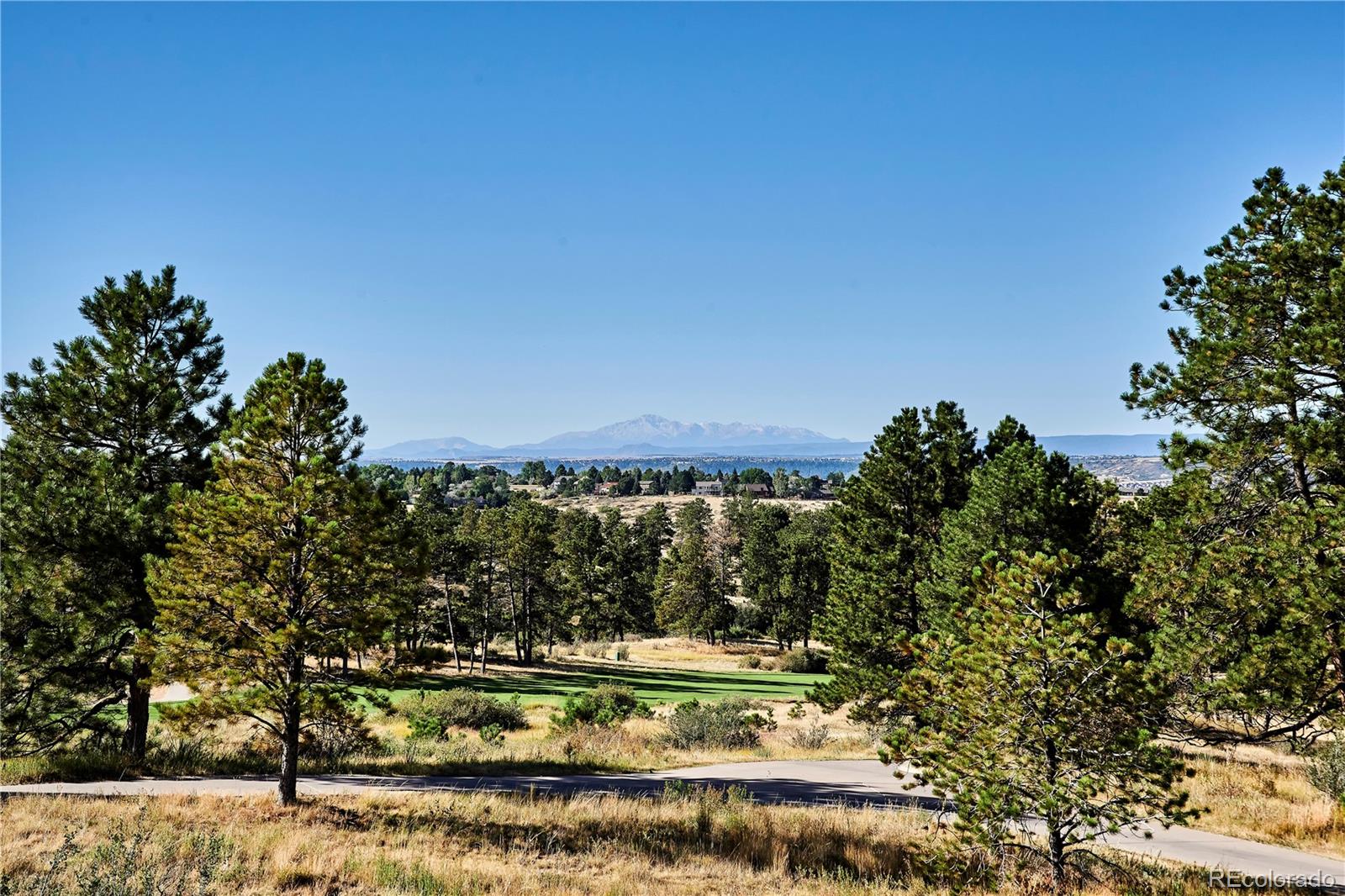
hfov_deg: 28.8
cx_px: 672
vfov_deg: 19.4
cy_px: 448
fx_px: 2615
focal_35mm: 70
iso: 400
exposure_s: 1/1600
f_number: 10
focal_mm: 70
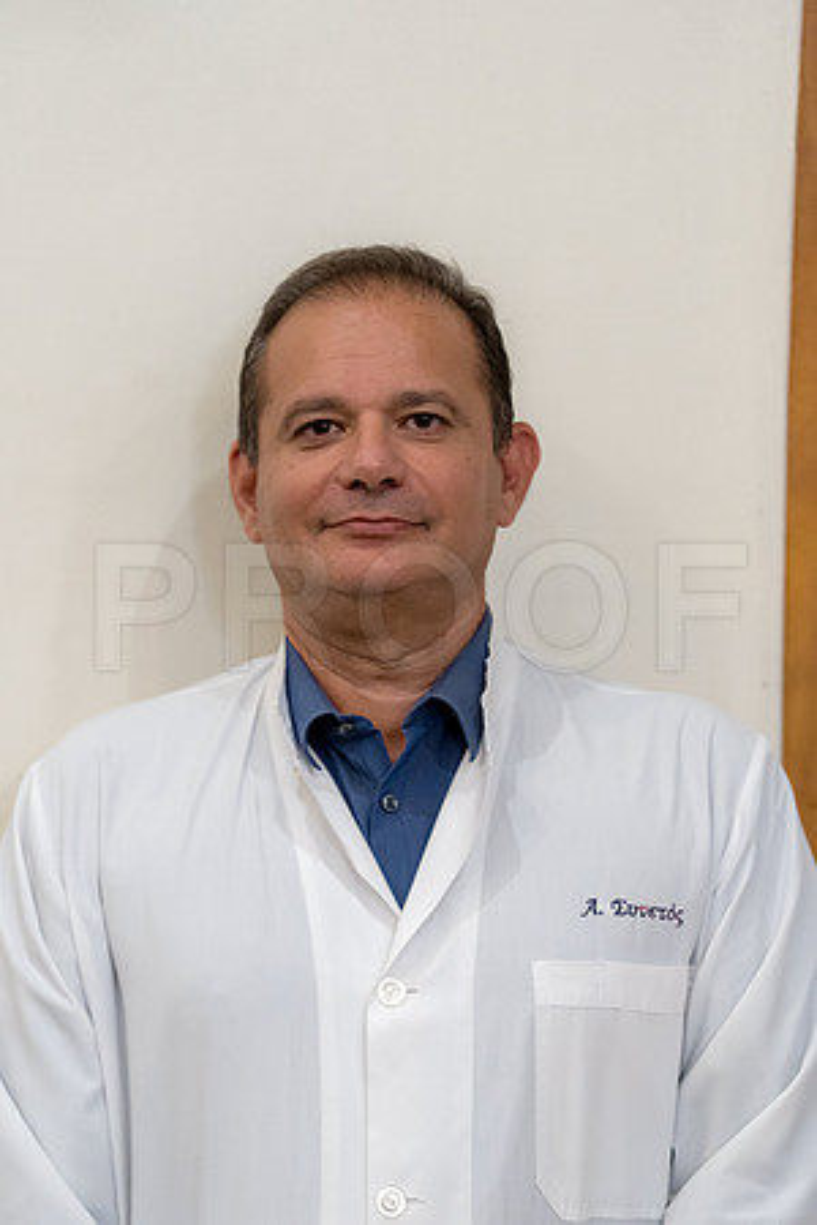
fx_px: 5446
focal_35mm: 160
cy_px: 612
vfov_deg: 12.8
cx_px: 408
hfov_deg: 8.6
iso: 5000
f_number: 4
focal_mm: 160
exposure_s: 1/80
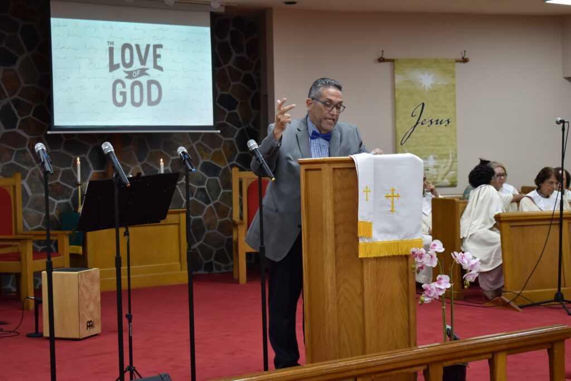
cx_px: 286
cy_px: 190
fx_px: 1071
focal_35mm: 68
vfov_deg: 20.2
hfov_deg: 29.9
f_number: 5
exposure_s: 1/80
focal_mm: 45
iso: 720
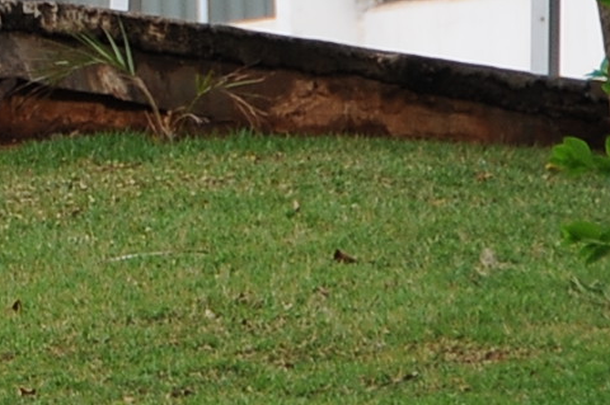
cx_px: -853
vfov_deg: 1.5
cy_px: -677
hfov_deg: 2.3
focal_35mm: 904
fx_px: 15302
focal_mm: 90
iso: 200
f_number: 5.3
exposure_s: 1/125
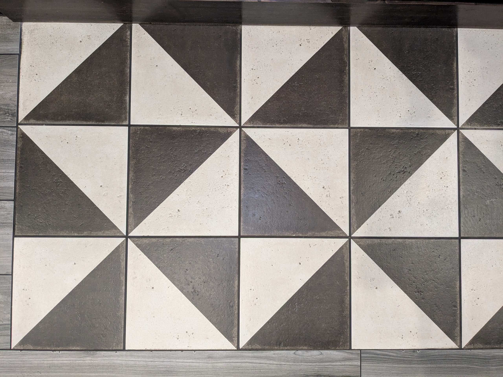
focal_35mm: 27
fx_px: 392
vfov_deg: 51.4
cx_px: 252
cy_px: 188
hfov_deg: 65.3
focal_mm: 4.38
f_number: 1.73
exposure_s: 1/120
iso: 988
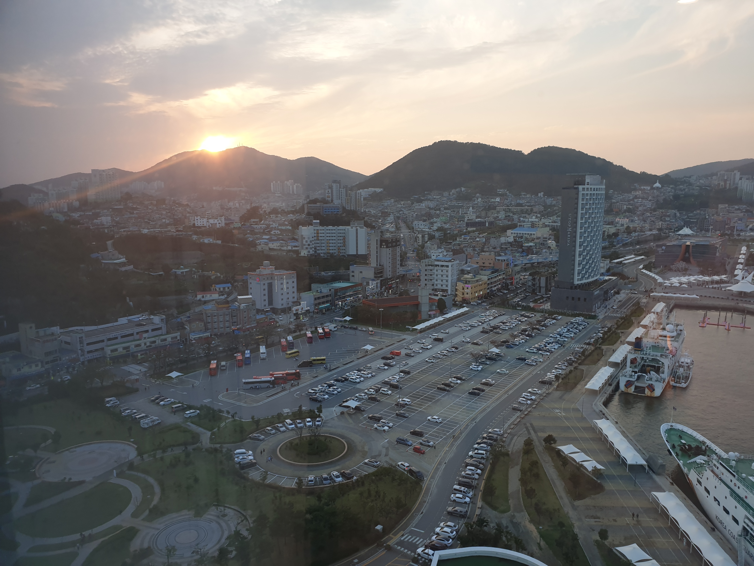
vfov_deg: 53.1
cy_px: 283
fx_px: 566
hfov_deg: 67.3
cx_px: 377
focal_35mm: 26
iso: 64
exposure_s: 1/120
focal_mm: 4.3
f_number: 2.4
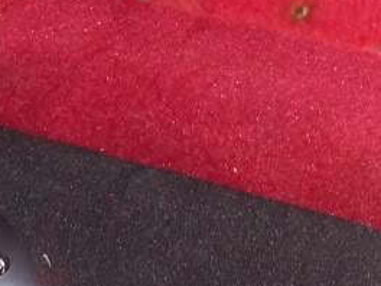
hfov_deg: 6.5
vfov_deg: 4.9
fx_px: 3324
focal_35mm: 302
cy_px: 446
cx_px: 13
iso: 100
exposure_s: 1/90
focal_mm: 16
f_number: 4
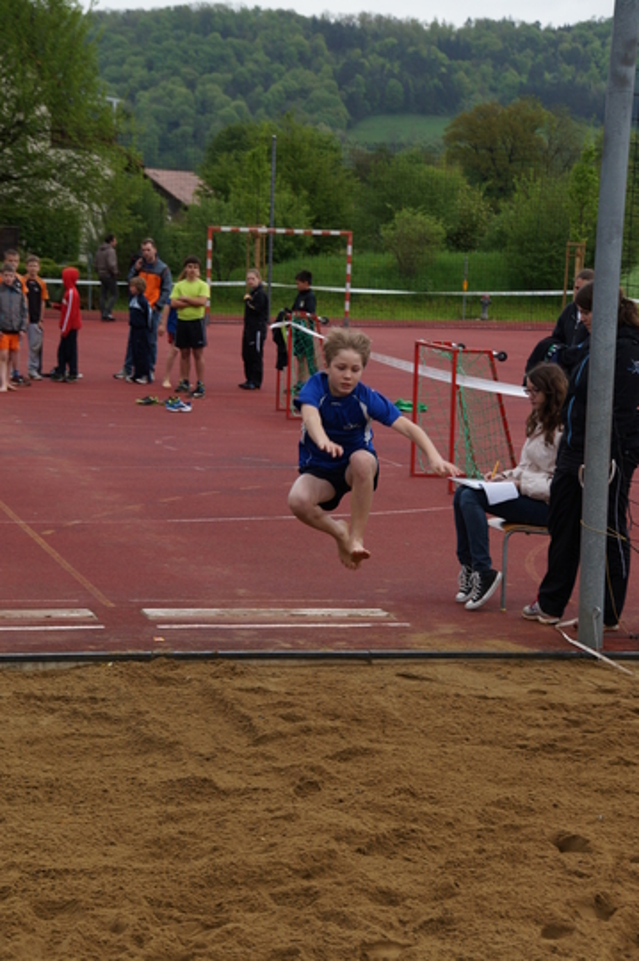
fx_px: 2401
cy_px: 480
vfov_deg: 22.6
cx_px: 320
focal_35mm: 90
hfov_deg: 15.2
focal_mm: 60
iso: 400
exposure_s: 1/400
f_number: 7.1
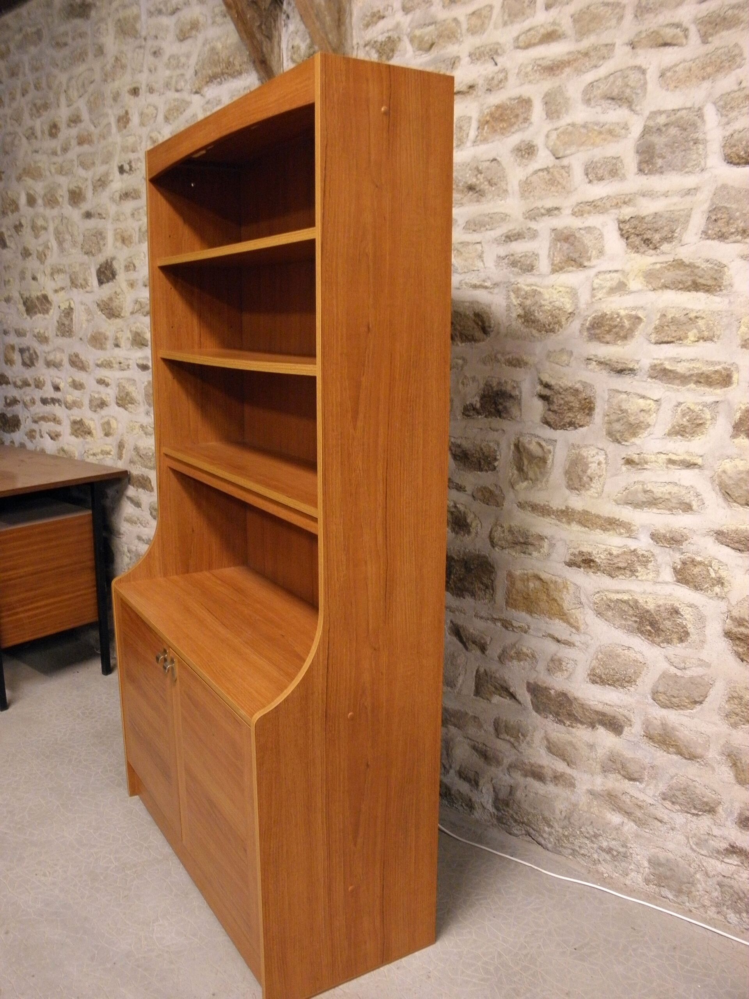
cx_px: 374
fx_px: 837
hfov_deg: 48.2
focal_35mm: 29
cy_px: 500
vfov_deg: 61.7
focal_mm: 5.2
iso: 200
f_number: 3.5
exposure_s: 1/8
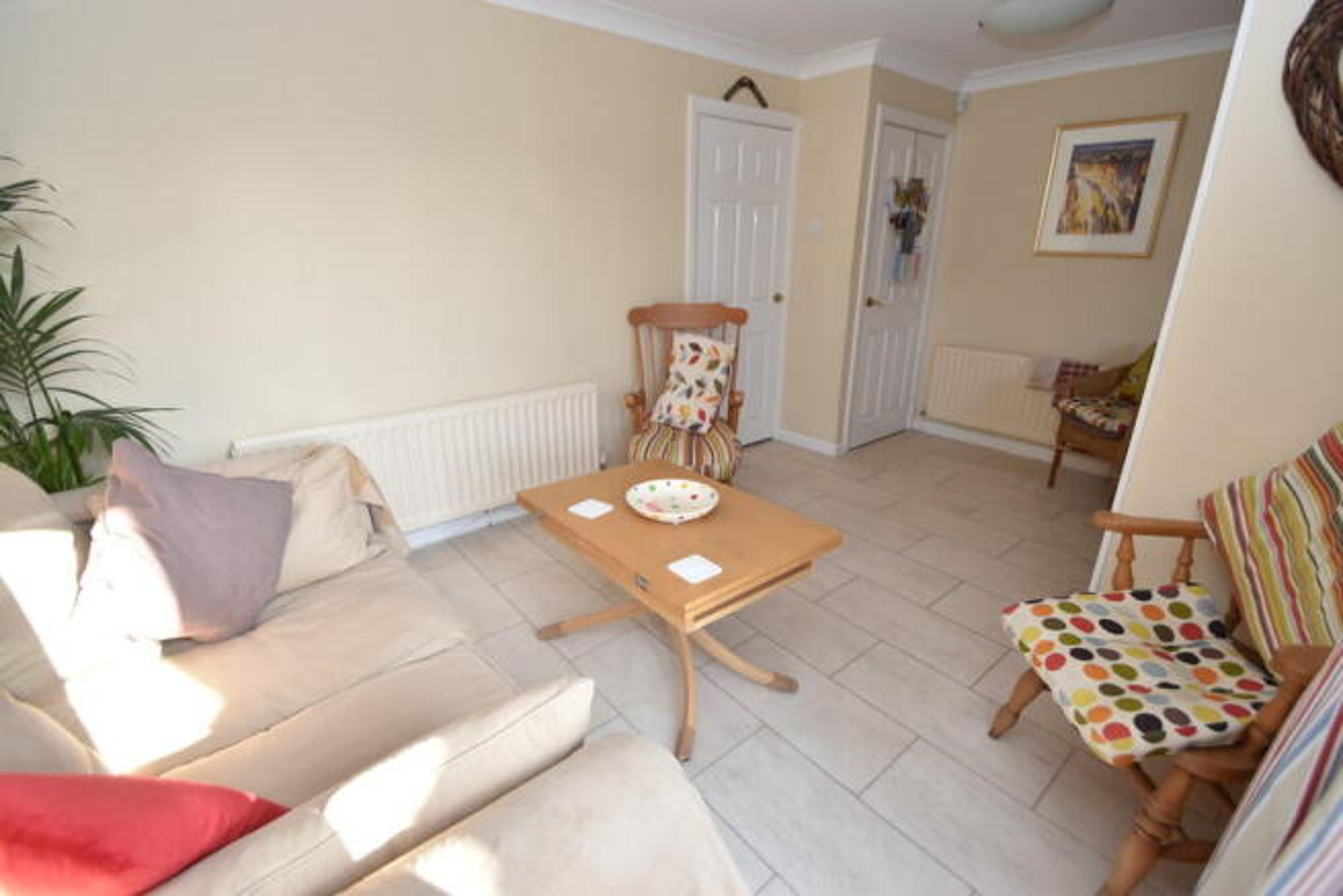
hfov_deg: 100.4
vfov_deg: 77.4
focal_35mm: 15
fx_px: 560
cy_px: 448
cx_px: 672
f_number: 5.6
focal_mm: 10
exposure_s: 1/125
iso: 500
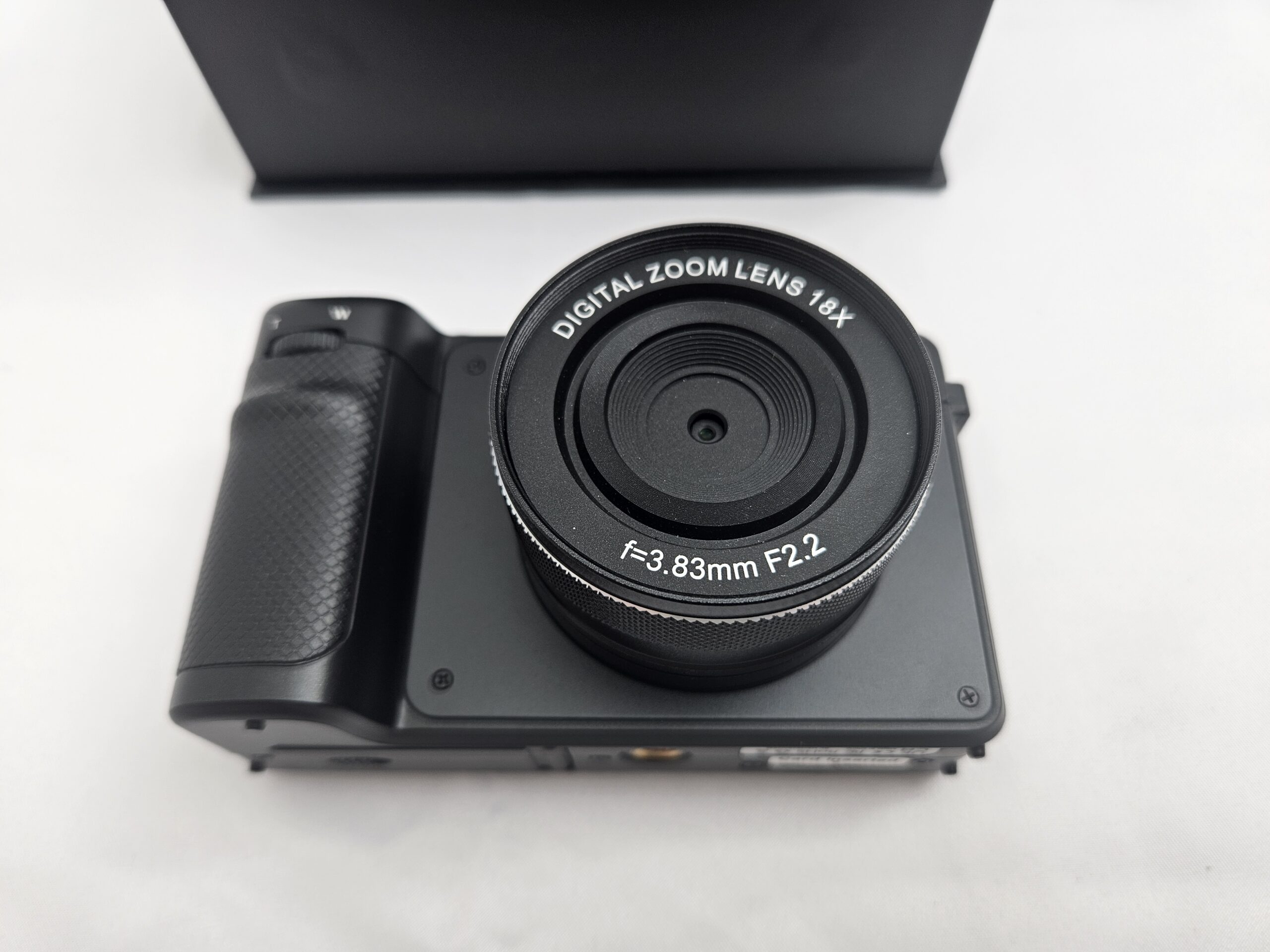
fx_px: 844
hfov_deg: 73.9
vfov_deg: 58.9
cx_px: 635
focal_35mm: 23
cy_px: 476
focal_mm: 5.4
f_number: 1.8
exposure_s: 1/100
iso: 32
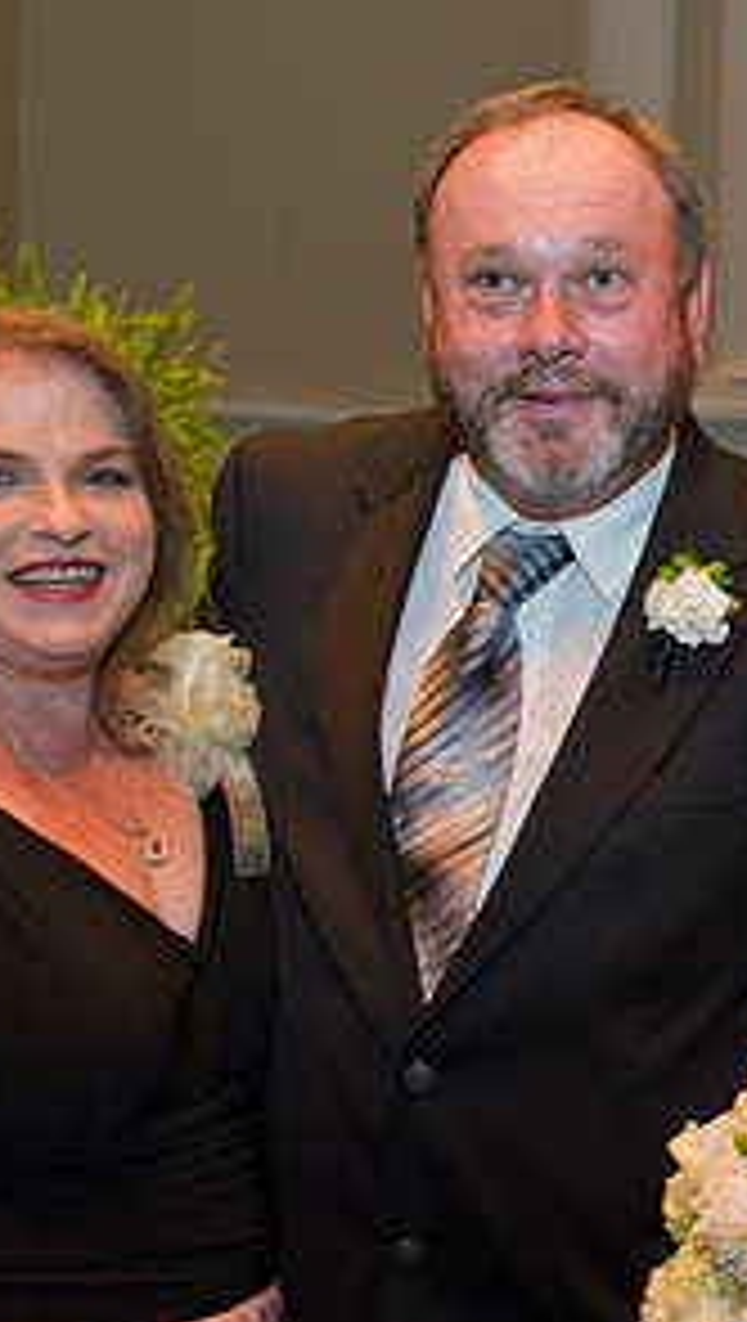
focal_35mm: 66
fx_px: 2317
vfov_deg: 31.8
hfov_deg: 17.3
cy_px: 715
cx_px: 958
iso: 1600
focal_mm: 32
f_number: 5
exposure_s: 1/60
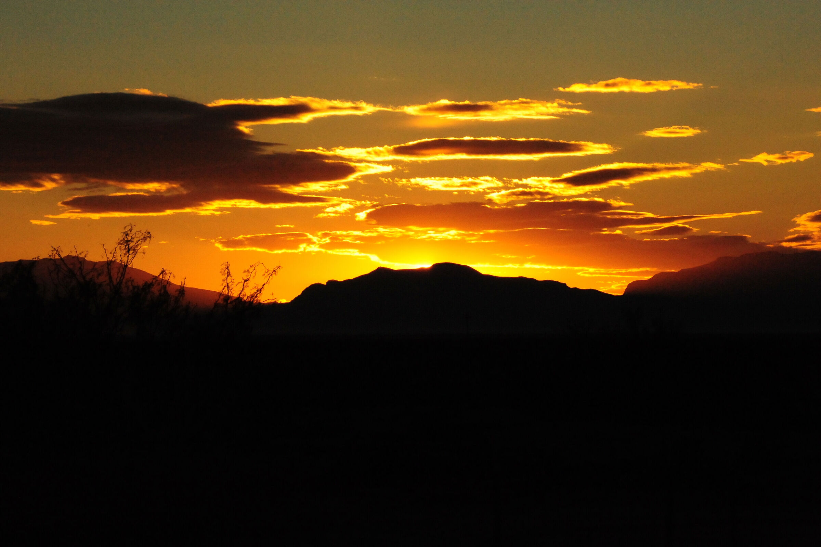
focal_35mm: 170
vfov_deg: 8.1
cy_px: 274
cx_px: 410
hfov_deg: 12.1
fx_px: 3875
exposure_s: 1/3200
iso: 6400
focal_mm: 170
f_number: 29
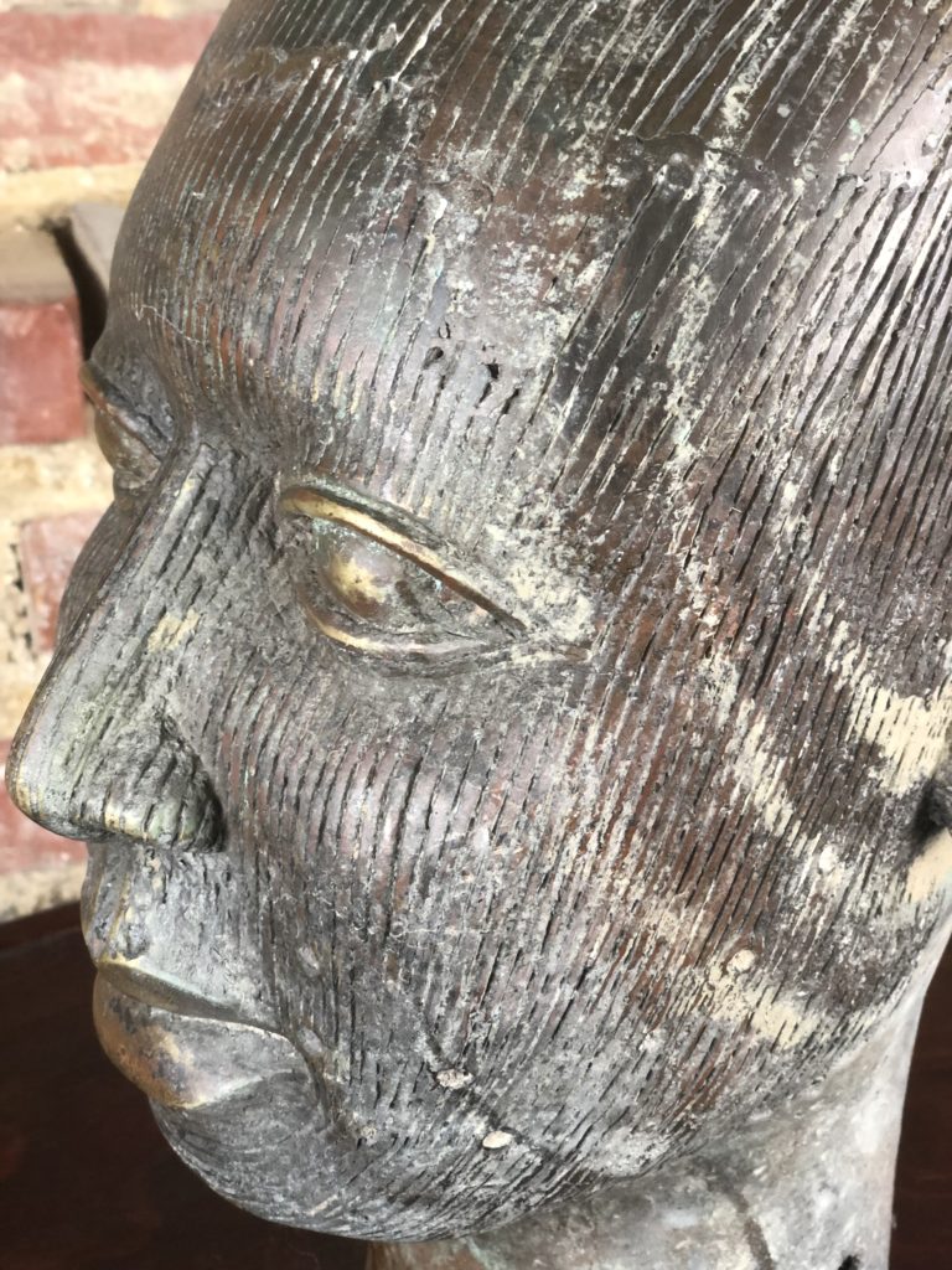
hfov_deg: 28.0
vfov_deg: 36.8
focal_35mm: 52
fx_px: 1907
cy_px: 635
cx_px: 476
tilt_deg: -24.1
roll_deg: -1.0
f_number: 2.4
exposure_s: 1/50
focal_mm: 6
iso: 100
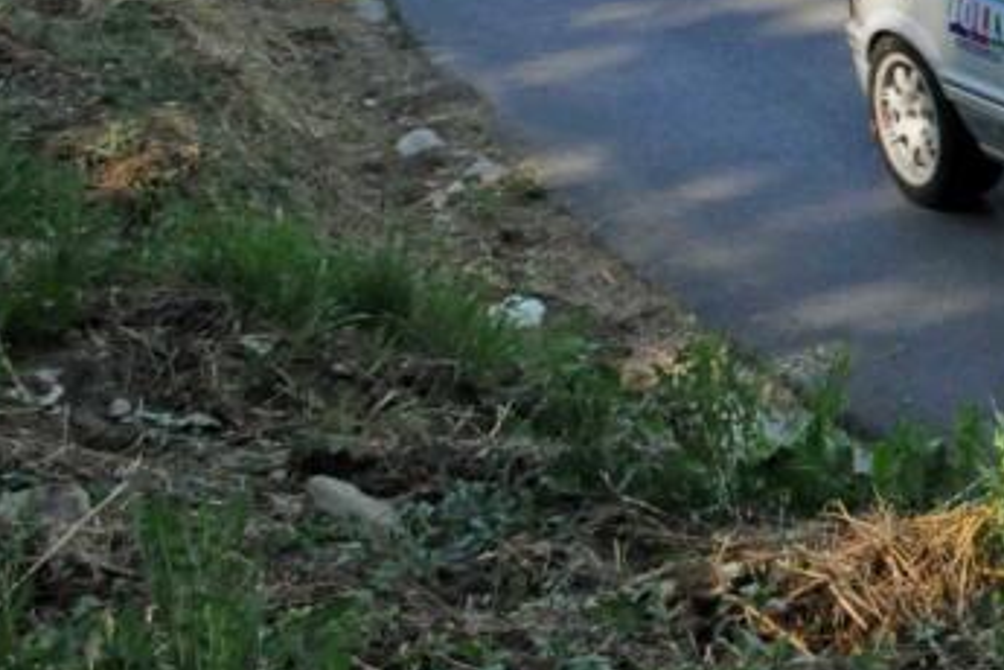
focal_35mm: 125
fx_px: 3486
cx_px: 1432
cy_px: -468
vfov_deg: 10.4
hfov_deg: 15.3
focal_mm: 24
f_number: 6.3
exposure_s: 1/800
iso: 800
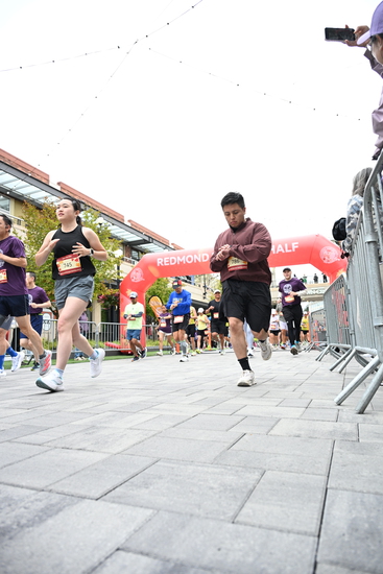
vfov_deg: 73.7
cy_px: 287
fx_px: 383
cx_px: 192
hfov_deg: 53.2
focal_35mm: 24
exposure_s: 1/640
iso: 2000
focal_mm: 24
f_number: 4
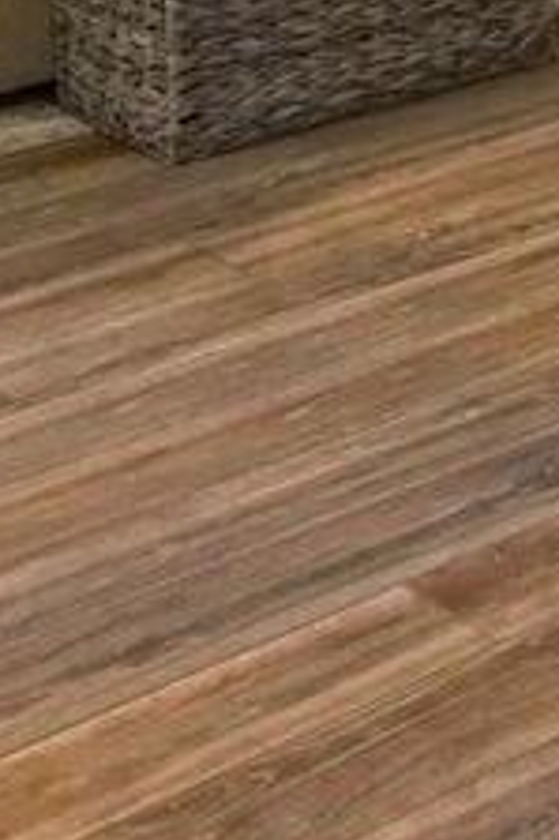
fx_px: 2403
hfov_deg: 9.1
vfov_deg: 16.2
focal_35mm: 103
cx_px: 1906
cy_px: -742
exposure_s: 1/160
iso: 1600
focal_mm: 16
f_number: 3.5
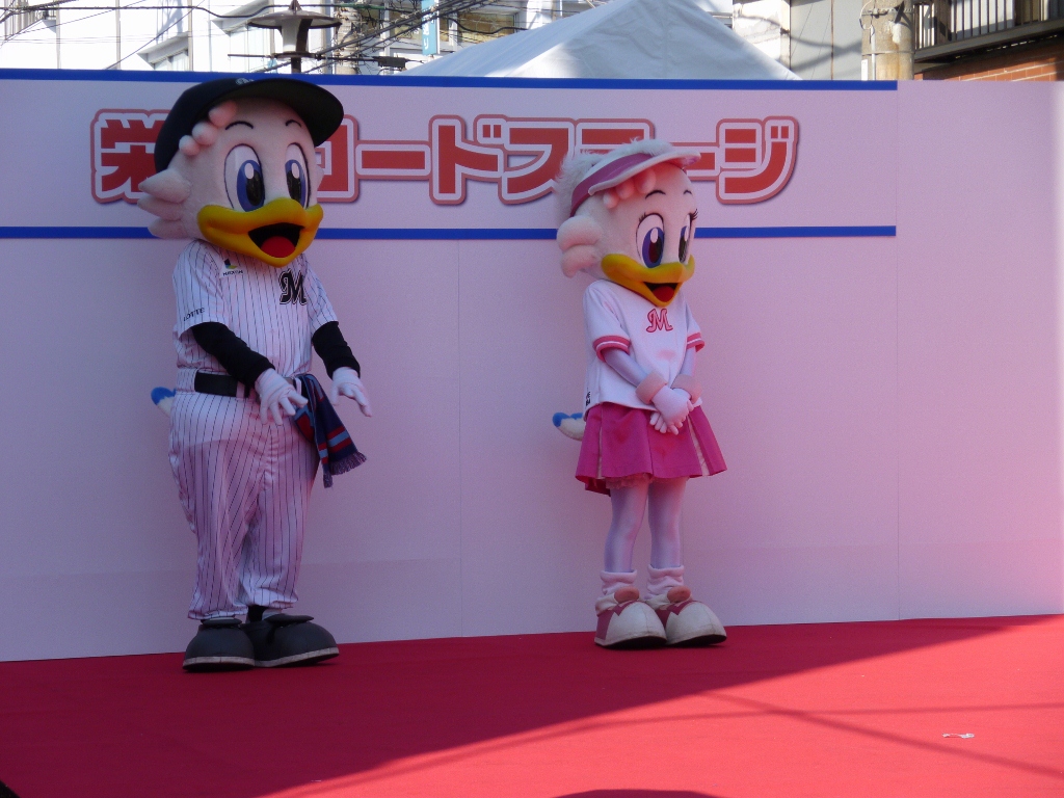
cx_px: 532
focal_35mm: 105
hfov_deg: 18.7
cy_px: 399
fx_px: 3227
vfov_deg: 14.1
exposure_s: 1/200
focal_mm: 18.8
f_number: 5.2
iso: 80
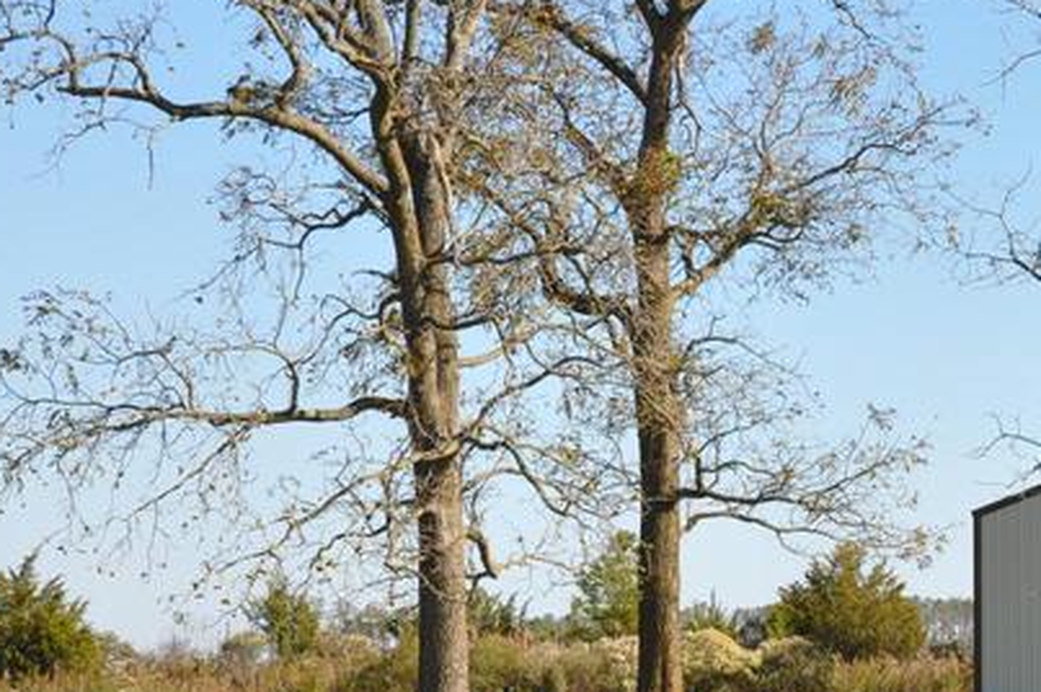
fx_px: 3850
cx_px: 1082
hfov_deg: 15.1
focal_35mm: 133
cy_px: 532
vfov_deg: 10.3
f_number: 9
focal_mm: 35
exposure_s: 1/320
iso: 200
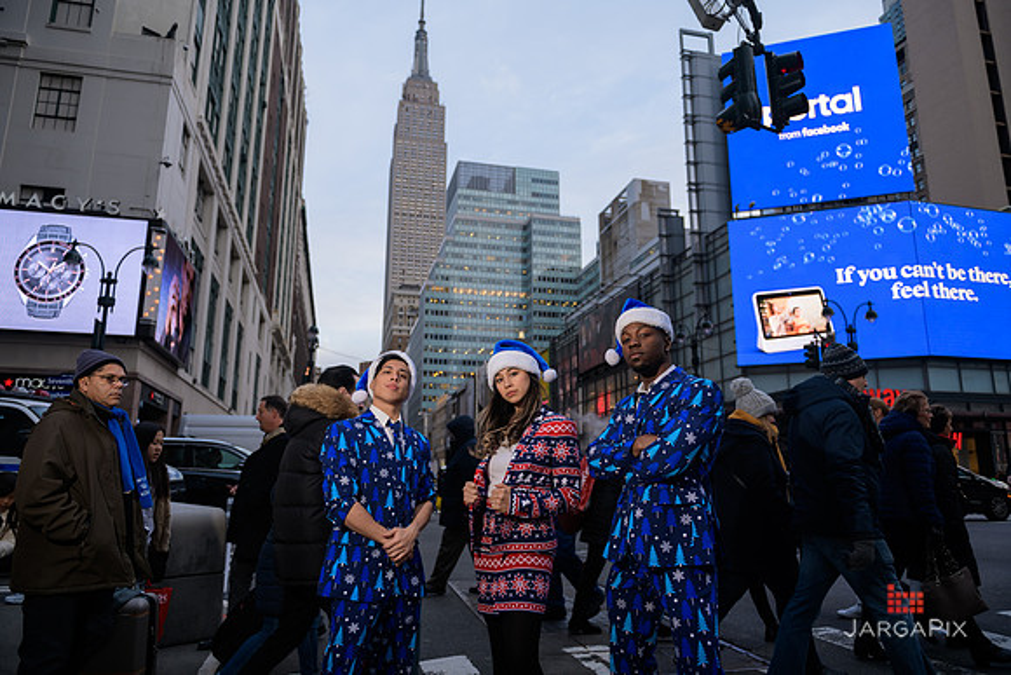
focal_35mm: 24
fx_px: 674
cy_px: 338
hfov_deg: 73.7
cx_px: 506
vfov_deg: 53.2
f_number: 3.2
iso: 200
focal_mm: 24
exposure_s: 1/250
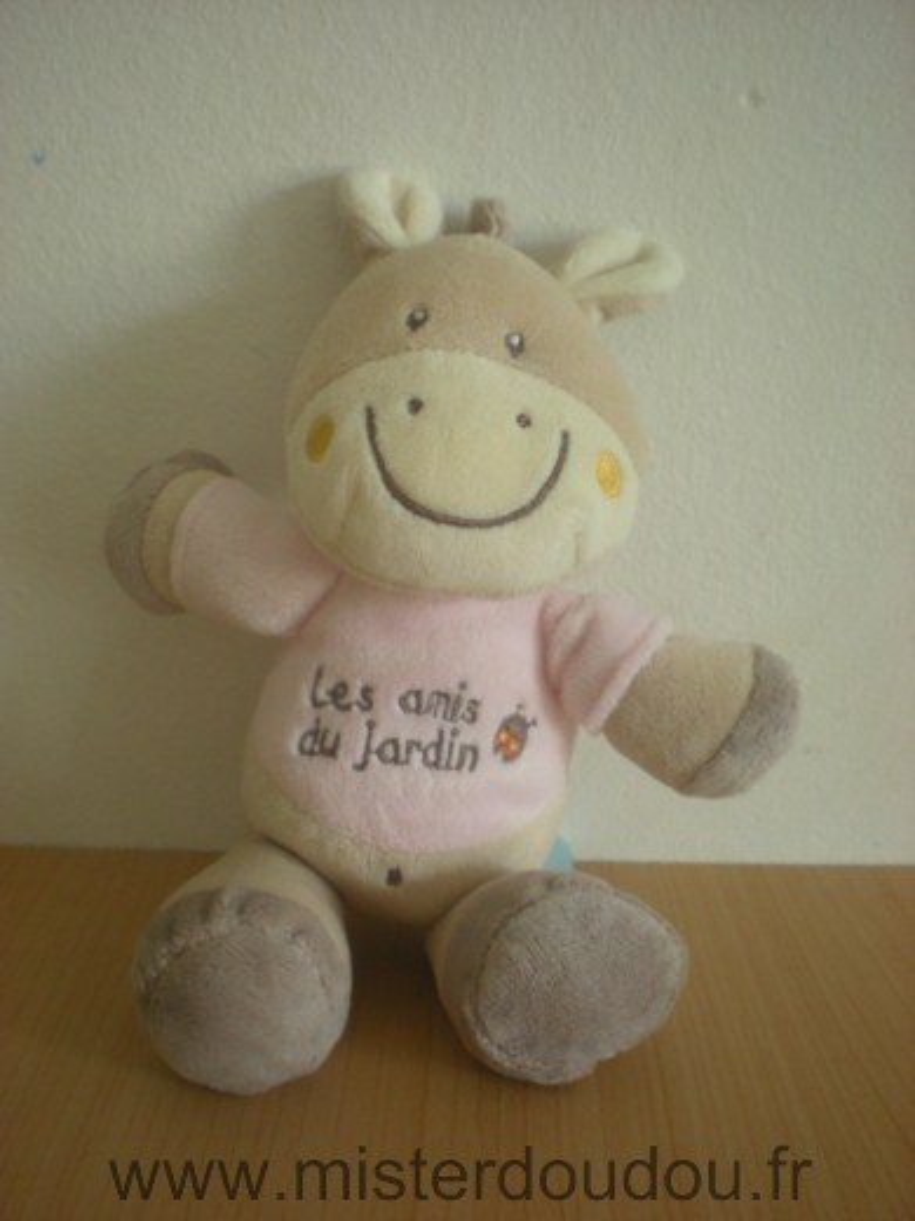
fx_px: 1339
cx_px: 458
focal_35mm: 38
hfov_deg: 37.7
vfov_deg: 49.0
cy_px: 610
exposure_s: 1/26.5
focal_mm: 6.3
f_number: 3.1
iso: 200
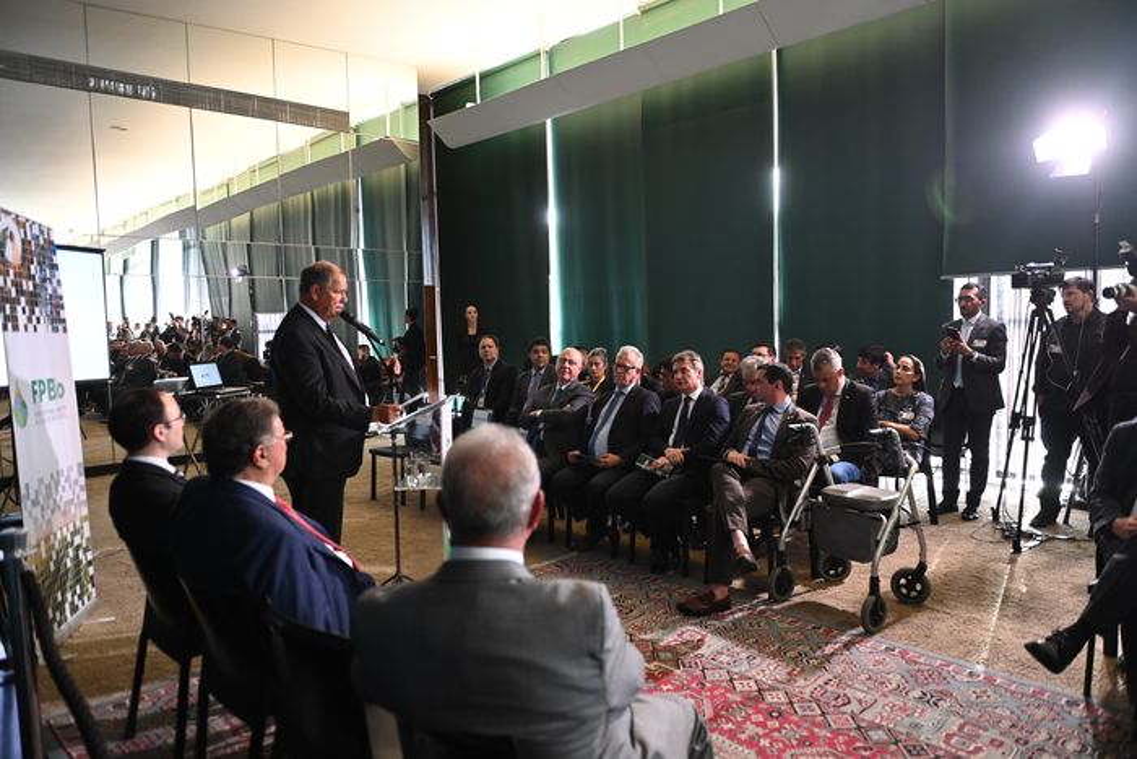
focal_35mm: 24
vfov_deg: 53.2
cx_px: 568
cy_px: 380
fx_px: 758
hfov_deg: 73.7
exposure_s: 1/250
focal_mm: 24
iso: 3200
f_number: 2.8
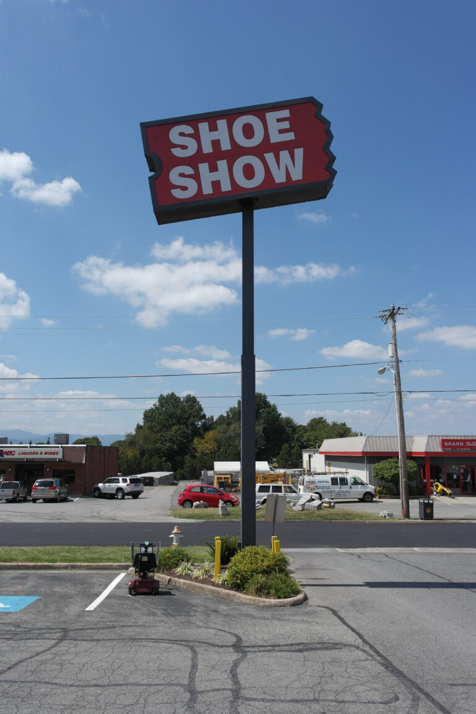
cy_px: 357
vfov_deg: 61.9
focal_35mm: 30
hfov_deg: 43.6
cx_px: 238
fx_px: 595
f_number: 8
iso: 100
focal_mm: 20
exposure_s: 1/400
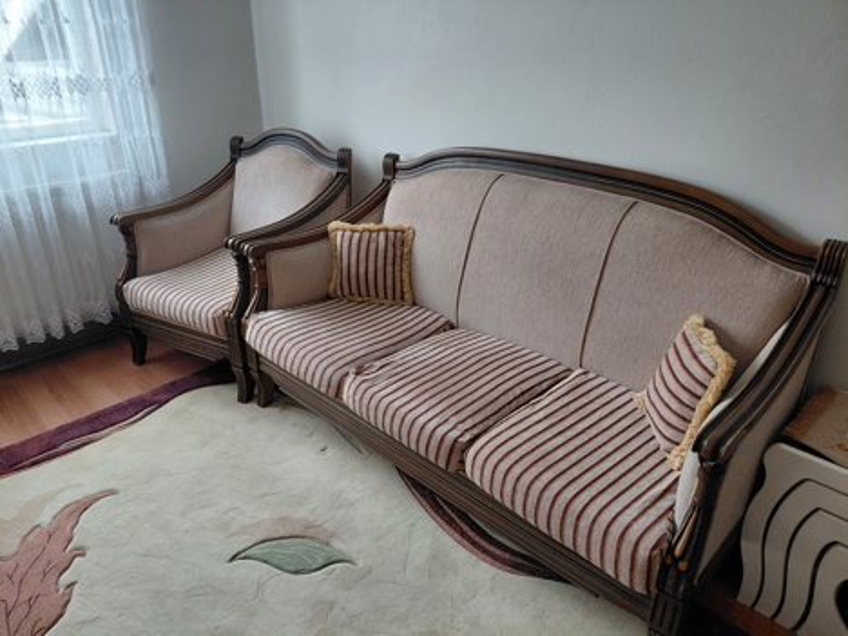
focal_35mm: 25
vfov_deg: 54.9
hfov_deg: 69.4
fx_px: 612
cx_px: 424
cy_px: 318
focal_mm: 4.69
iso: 200
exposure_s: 1/100
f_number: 1.8
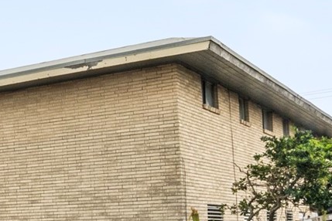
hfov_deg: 21.7
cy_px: 206
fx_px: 747
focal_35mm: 81
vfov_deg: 16.6
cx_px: -138
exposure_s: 1/25
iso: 800
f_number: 9
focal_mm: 16
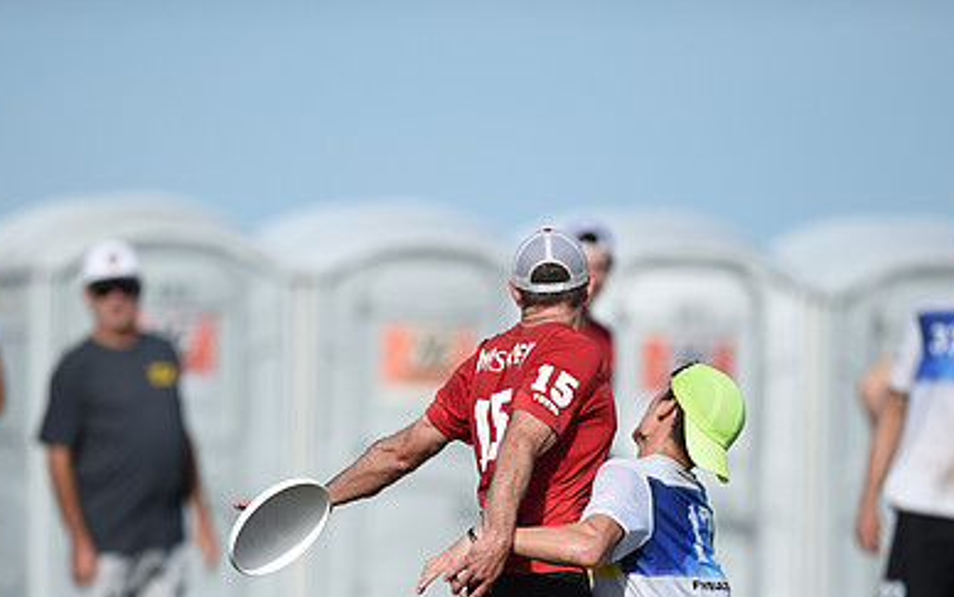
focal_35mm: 609
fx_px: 15843
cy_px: 472
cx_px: 443
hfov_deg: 3.4
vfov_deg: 2.2
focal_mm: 400
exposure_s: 1/2500
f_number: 2.8
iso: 100
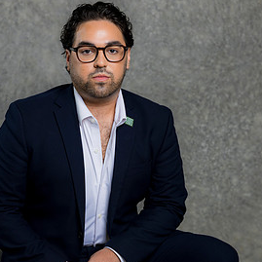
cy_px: 176
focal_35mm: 121
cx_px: 119
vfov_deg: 14.4
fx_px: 1036
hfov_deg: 14.4
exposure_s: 1/200
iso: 125
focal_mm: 85
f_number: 5
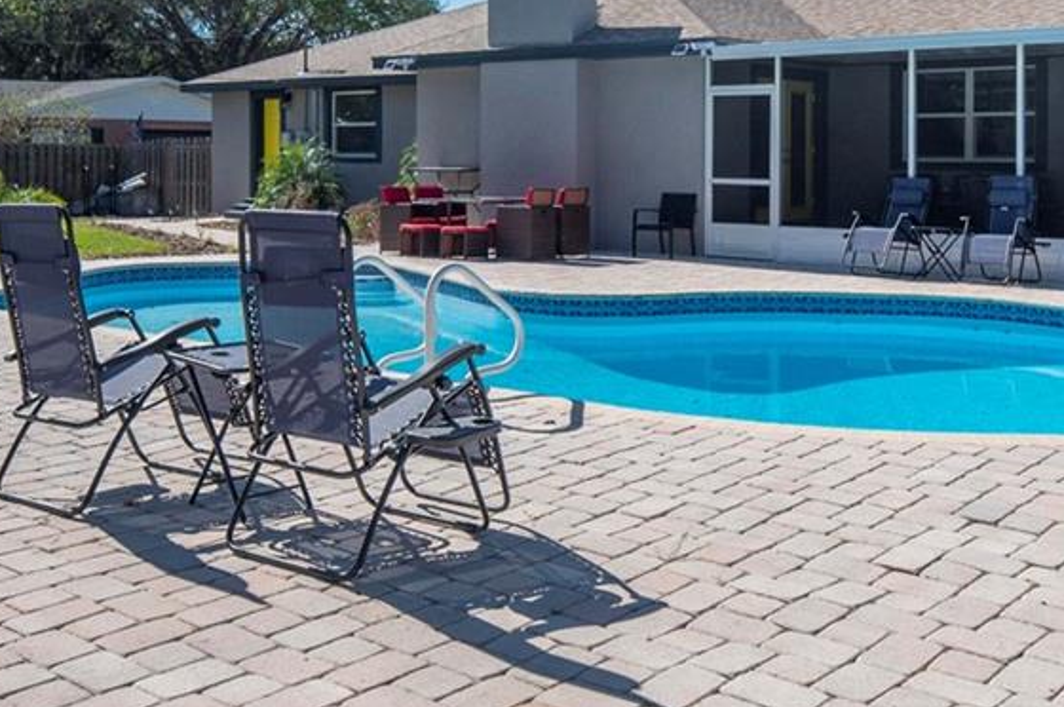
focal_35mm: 40
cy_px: 174
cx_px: 610
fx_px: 1181
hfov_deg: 48.4
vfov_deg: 32.7
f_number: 5
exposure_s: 1/2000
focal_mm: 14
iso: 160
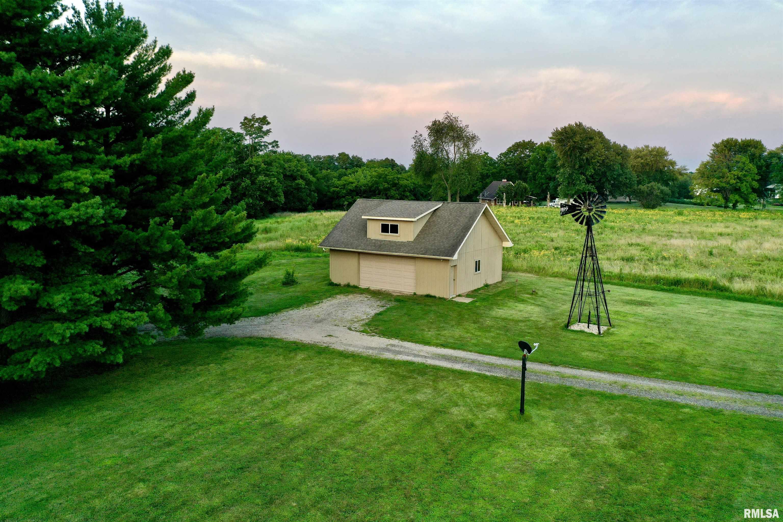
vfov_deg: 46.4
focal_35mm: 28
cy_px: 261
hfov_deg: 65.5
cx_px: 392
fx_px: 609
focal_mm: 10.26
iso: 100
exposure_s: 1/120
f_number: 4
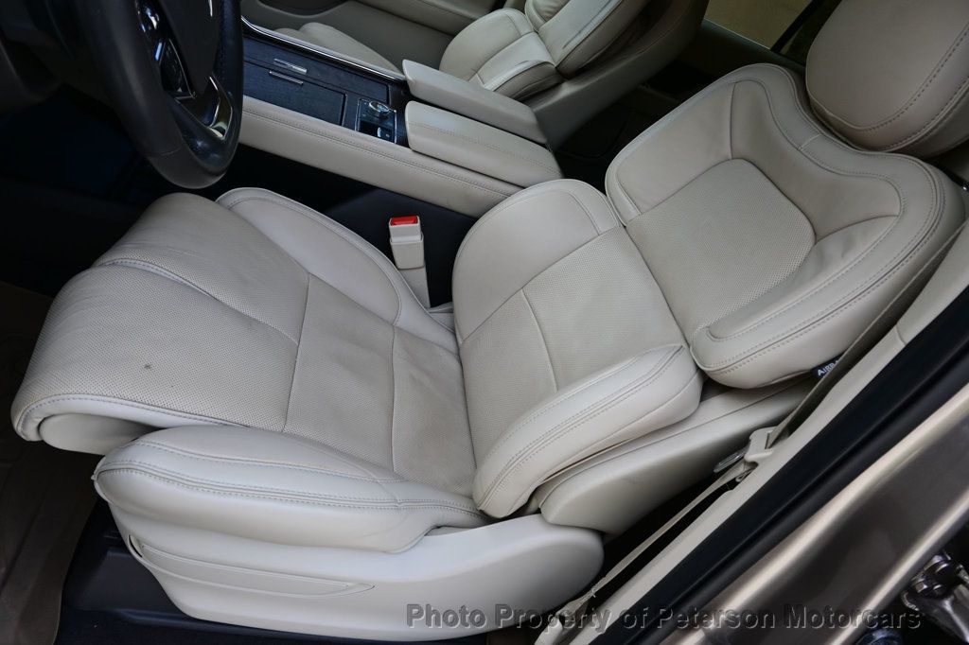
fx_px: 646
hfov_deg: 73.8
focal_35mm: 24
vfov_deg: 53.1
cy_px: 322
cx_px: 484
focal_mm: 16
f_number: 5
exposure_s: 1/100
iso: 100
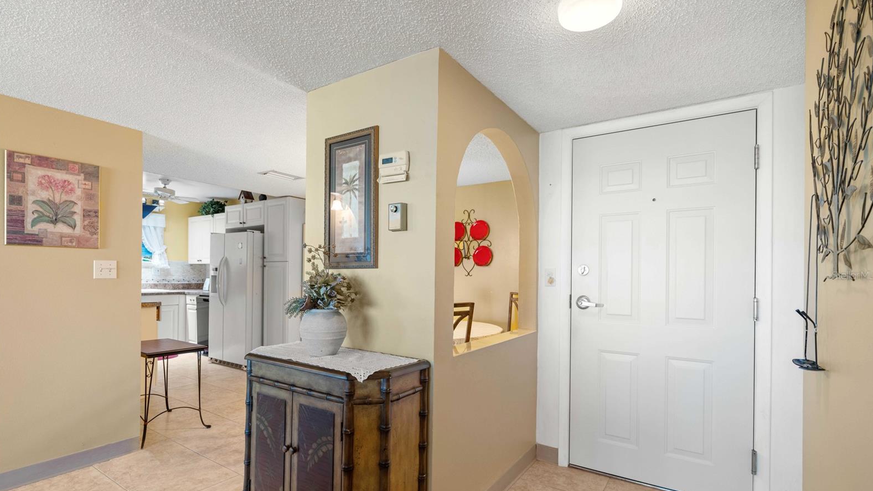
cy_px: 275
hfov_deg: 95.9
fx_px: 394
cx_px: 438
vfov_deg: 63.7
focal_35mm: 17
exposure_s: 2
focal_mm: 16
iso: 640
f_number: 8
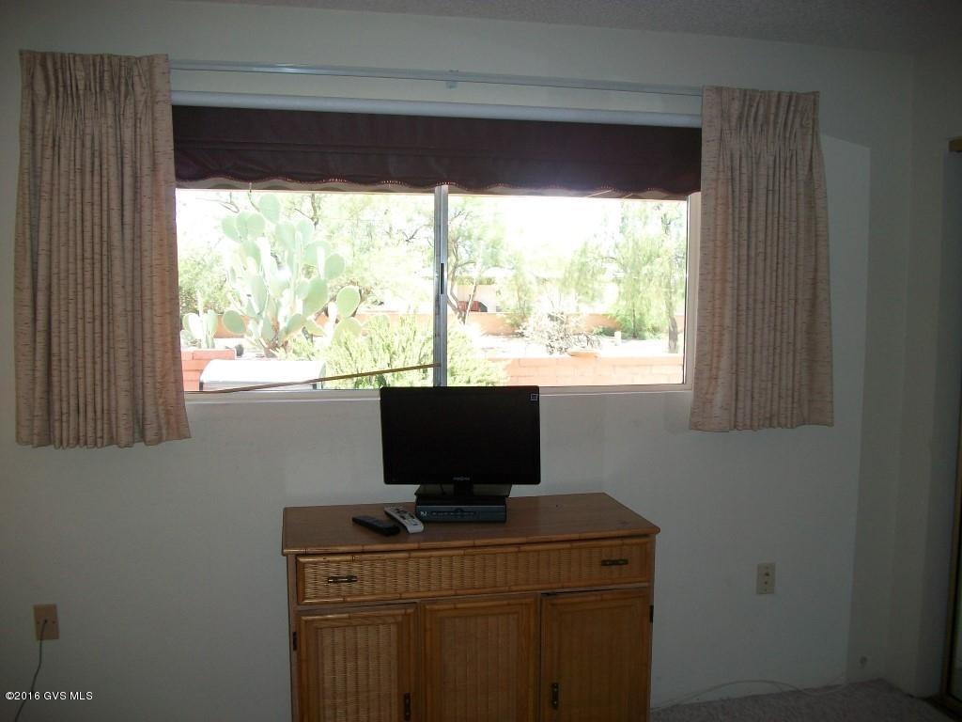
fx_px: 889
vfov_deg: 44.2
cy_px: 361
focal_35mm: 32
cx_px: 481
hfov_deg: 56.8
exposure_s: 1/100
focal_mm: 5.7
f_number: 2.9
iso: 80
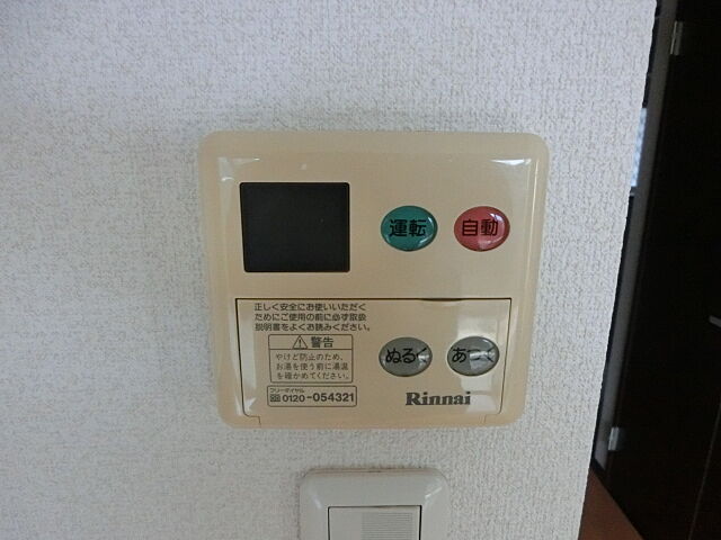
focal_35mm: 24
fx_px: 500
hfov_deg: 71.6
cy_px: 270
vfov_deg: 56.8
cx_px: 360
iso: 800
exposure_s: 1/500
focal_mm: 4.24
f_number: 3
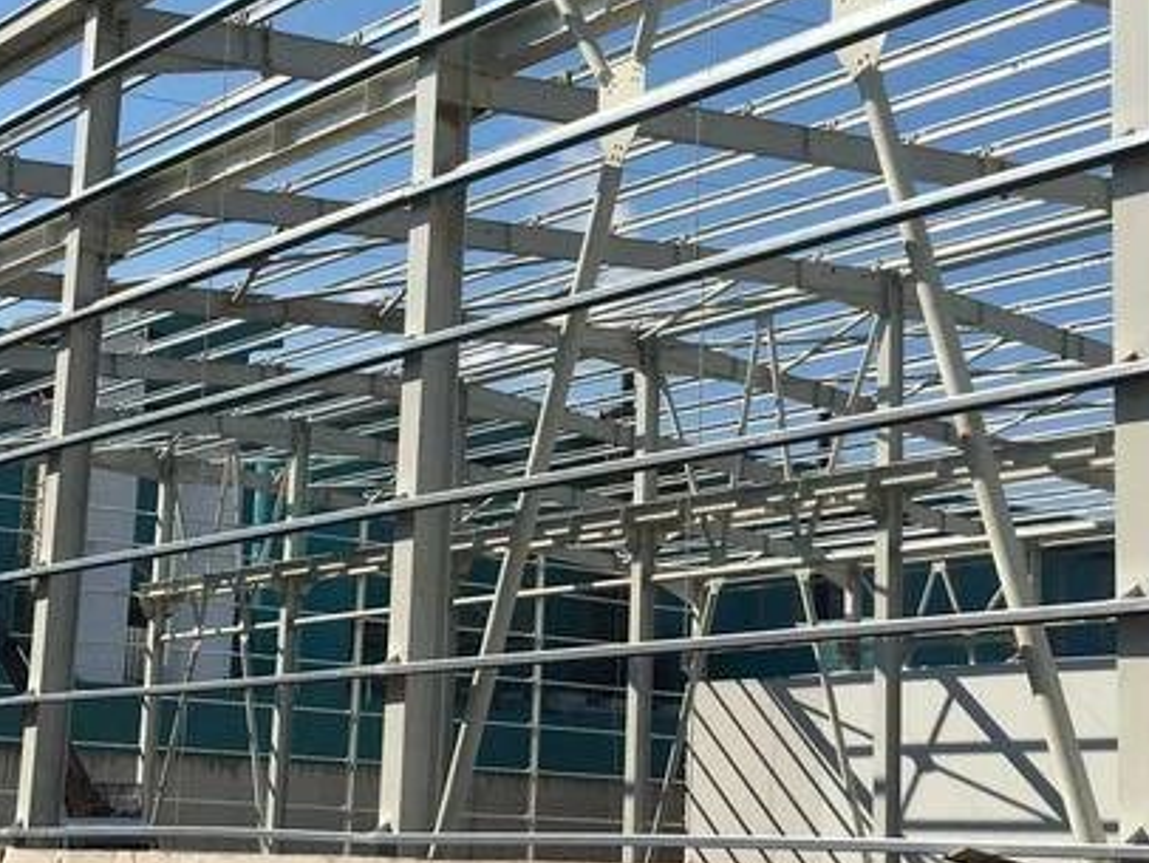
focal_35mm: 72
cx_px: 586
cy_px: 376
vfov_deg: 20.5
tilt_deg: +12.7
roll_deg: -2.7
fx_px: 2391
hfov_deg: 27.0
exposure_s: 1/2137
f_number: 2.2
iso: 25
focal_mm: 4.15
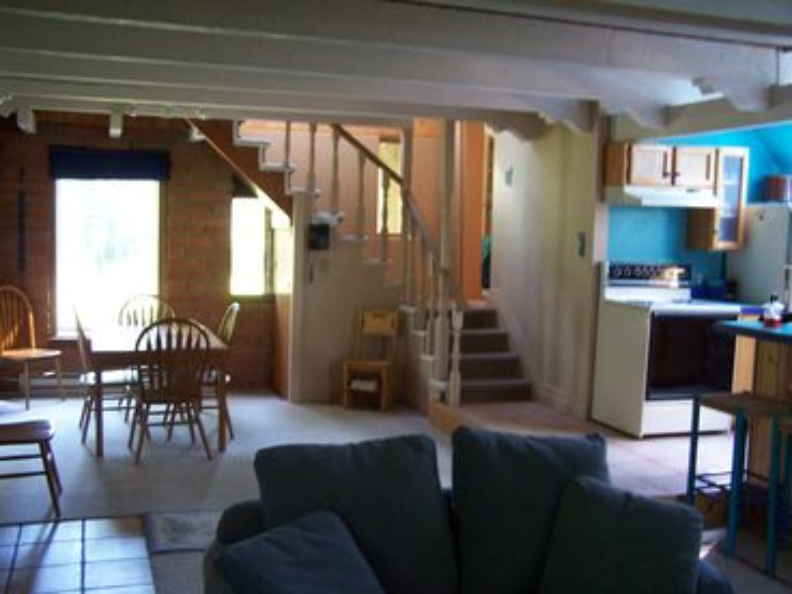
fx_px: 869
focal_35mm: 38
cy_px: 297
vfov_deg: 37.7
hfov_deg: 49.0
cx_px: 396
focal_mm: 6.3
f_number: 2.8
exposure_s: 1/8
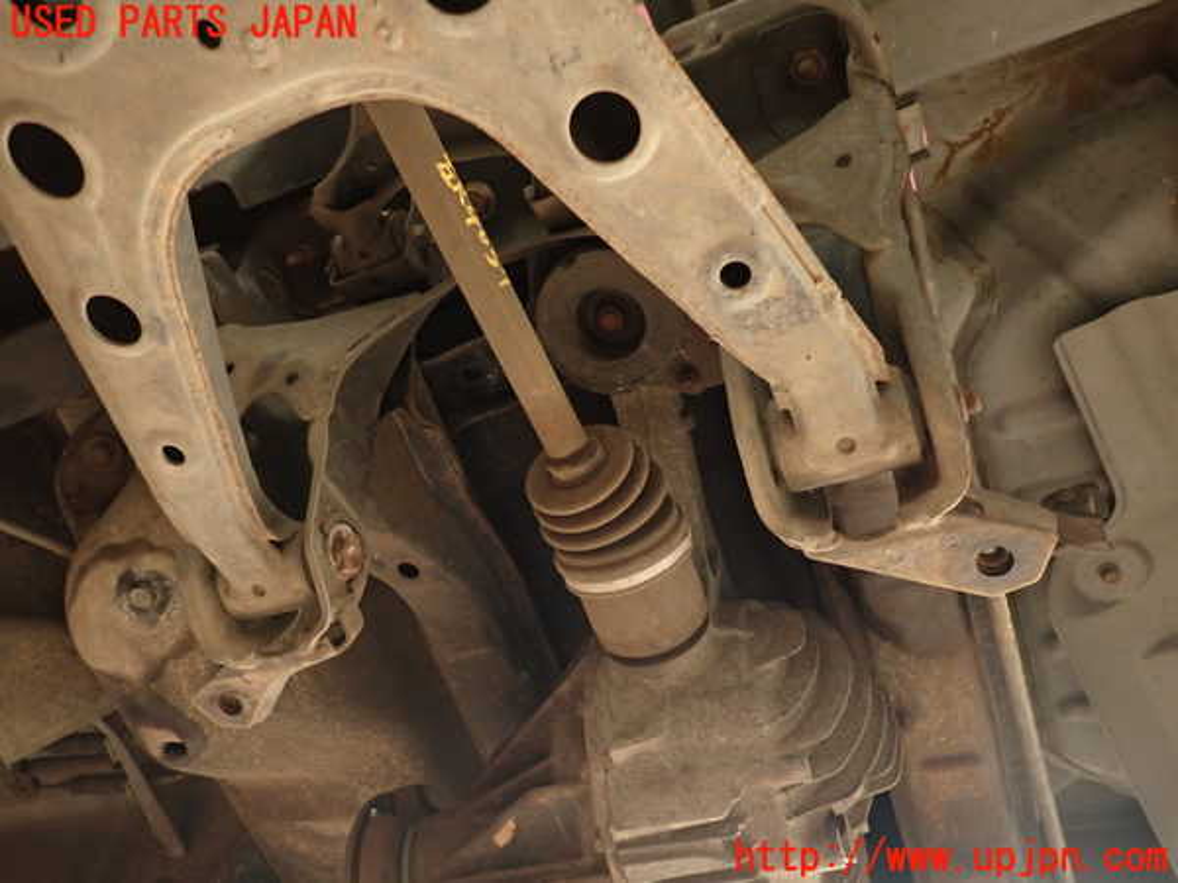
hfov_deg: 69.4
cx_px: 589
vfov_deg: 54.9
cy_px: 442
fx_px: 851
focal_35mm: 25
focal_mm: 4.5
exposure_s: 1/30
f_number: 2
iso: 400
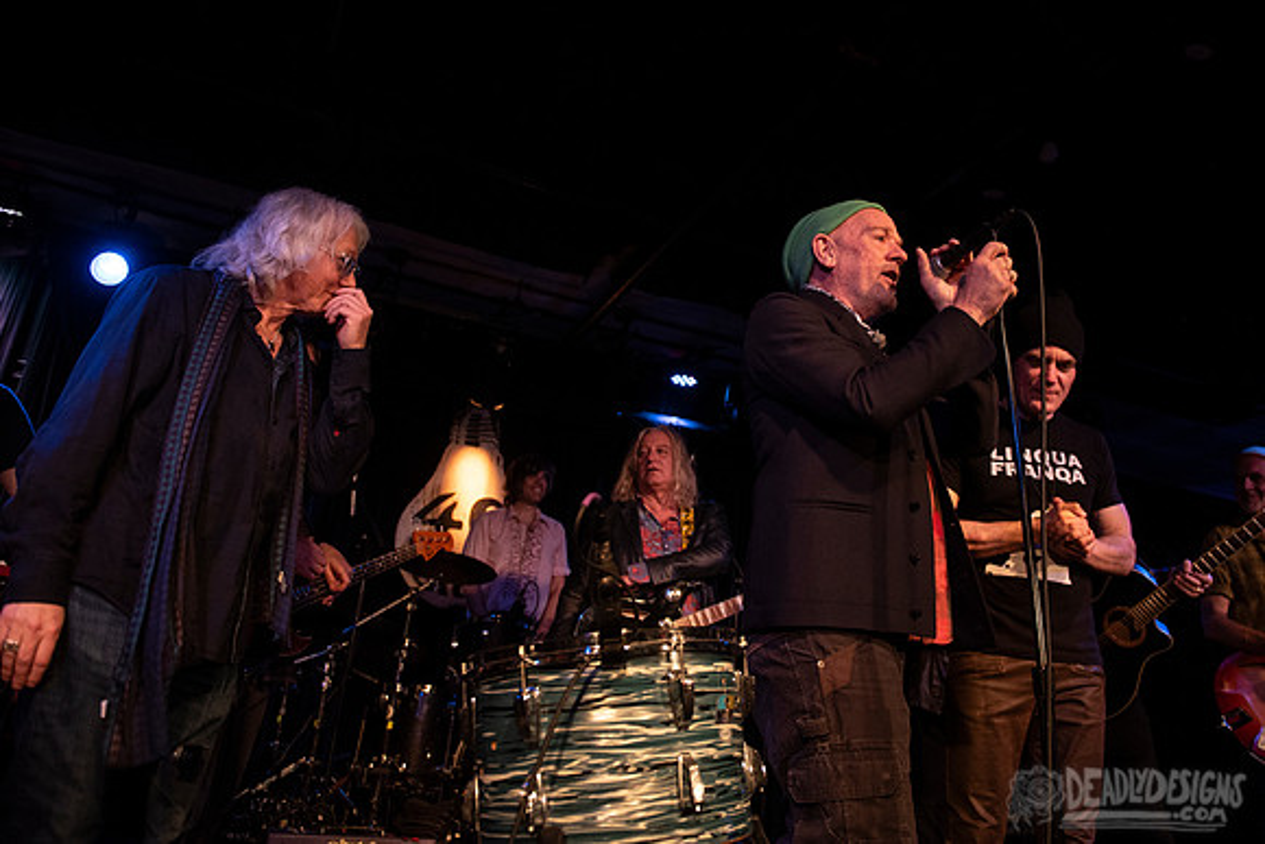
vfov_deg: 47.0
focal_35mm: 27
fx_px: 966
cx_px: 720
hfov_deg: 66.1
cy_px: 361
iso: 2000
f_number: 3.2
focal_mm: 24
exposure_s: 1/250
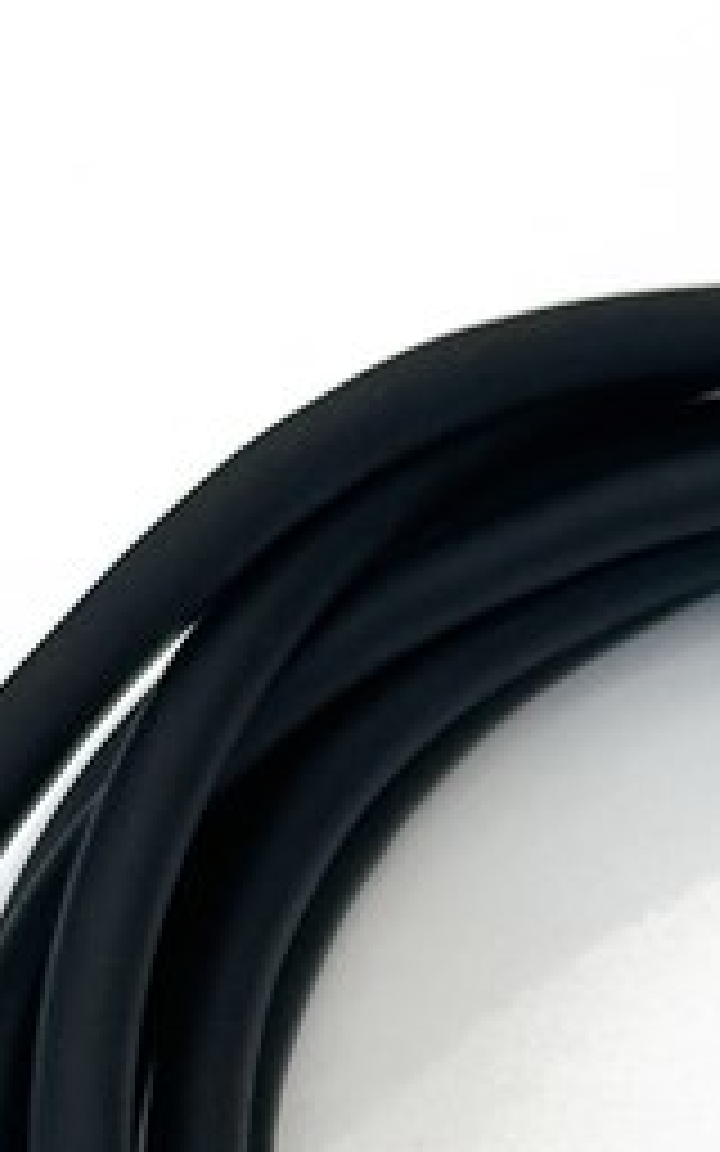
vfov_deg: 8.5
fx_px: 7661
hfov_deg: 5.3
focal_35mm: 244
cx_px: 1017
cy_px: 1588
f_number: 1.78
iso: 64
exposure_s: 1/154
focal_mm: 6.86
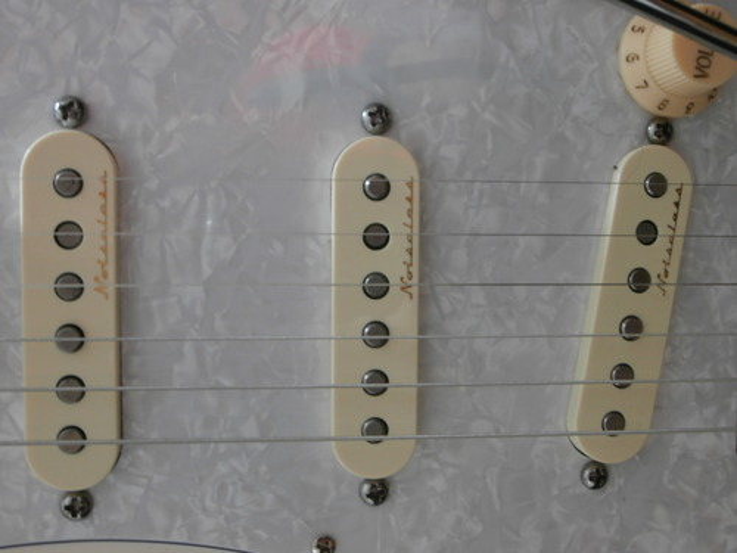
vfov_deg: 37.7
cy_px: 276
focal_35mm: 38
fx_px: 809
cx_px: 368
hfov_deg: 49.0
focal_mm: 6.67
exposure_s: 1/3
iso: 200
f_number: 3.9
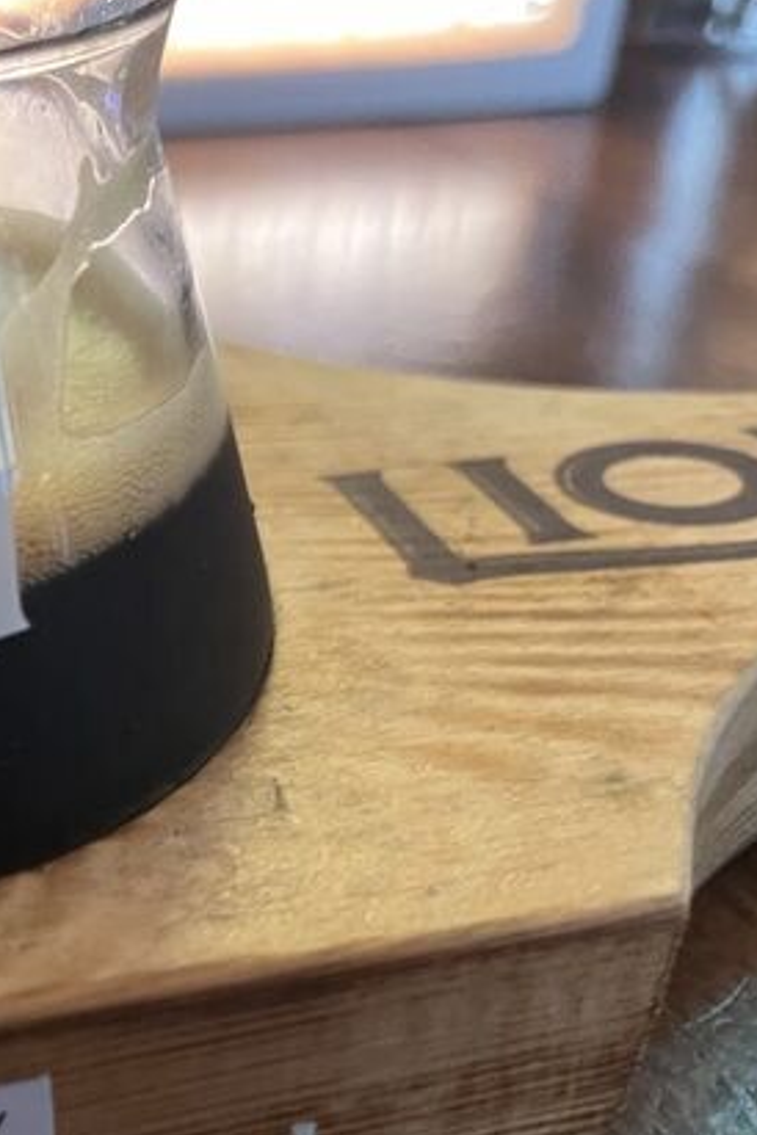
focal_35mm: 50
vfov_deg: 39.2
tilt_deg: -34.3
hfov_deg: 24.8
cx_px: -113
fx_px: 1577
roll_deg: +2.1
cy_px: 748
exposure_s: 1/40
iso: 640
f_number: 1.6
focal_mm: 5.1
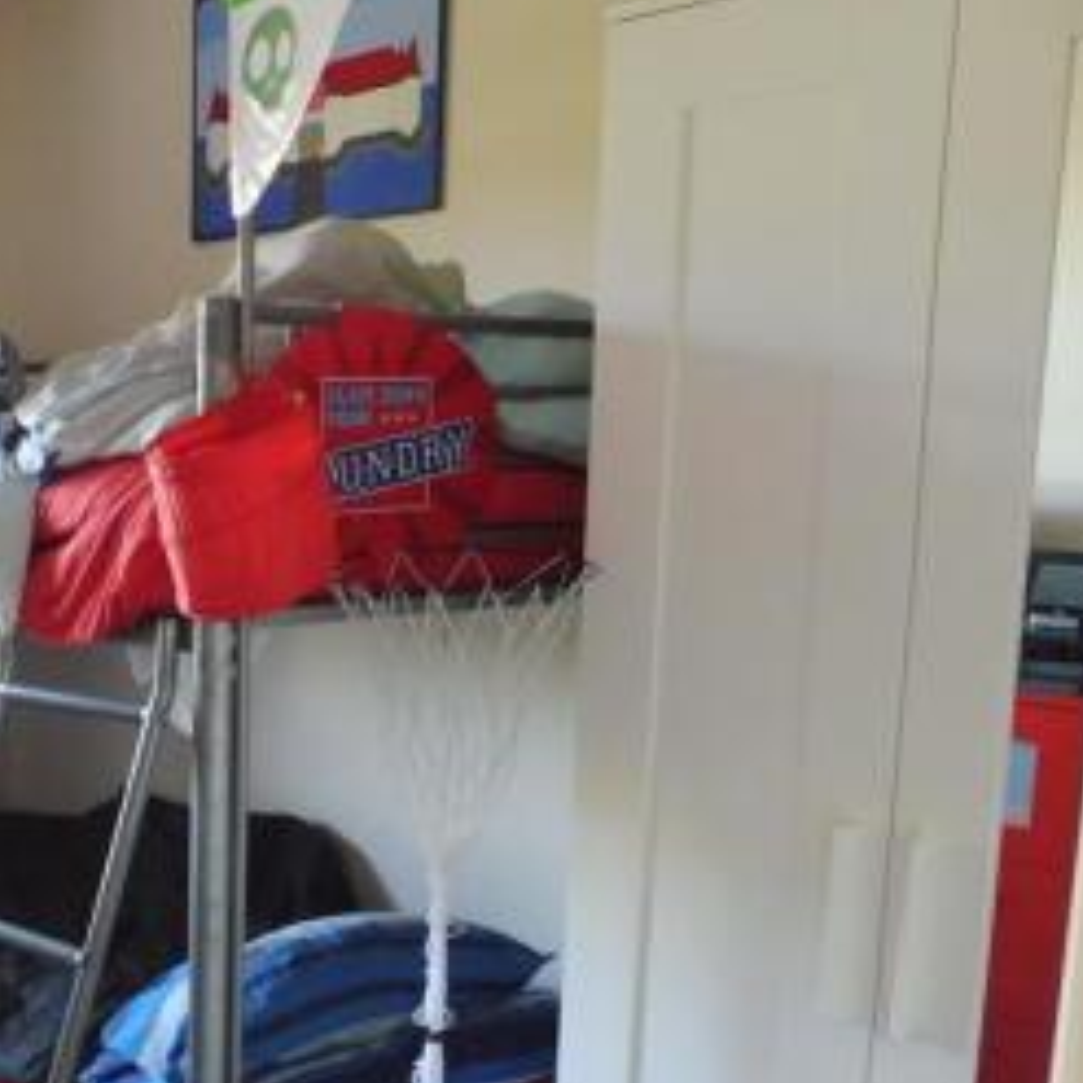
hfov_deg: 30.9
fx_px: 1770
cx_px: -64
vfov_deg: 33.3
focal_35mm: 50
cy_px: 813
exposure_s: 1/25
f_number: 3.3
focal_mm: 4.3
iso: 400
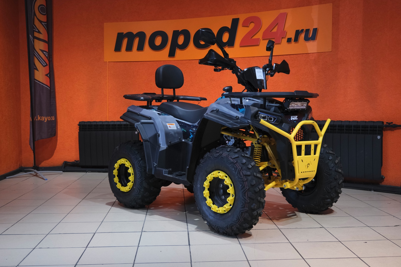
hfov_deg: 47.4
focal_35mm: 41
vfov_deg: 32.6
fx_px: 457
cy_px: 134
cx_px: 200
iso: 2000
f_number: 4
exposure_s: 1/200
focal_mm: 27.5
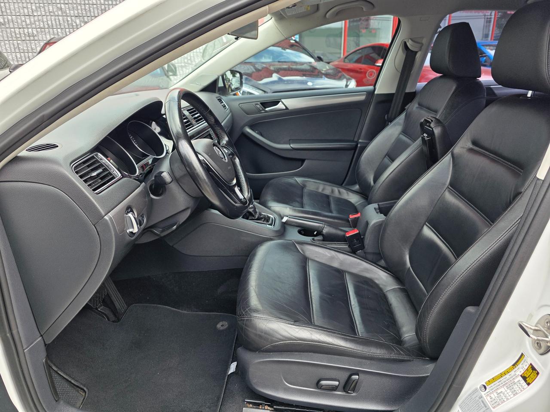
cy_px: 206
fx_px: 365
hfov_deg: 73.9
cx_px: 275
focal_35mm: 23
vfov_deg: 58.9
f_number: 1.7
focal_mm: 6.3
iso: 64
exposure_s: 1/359
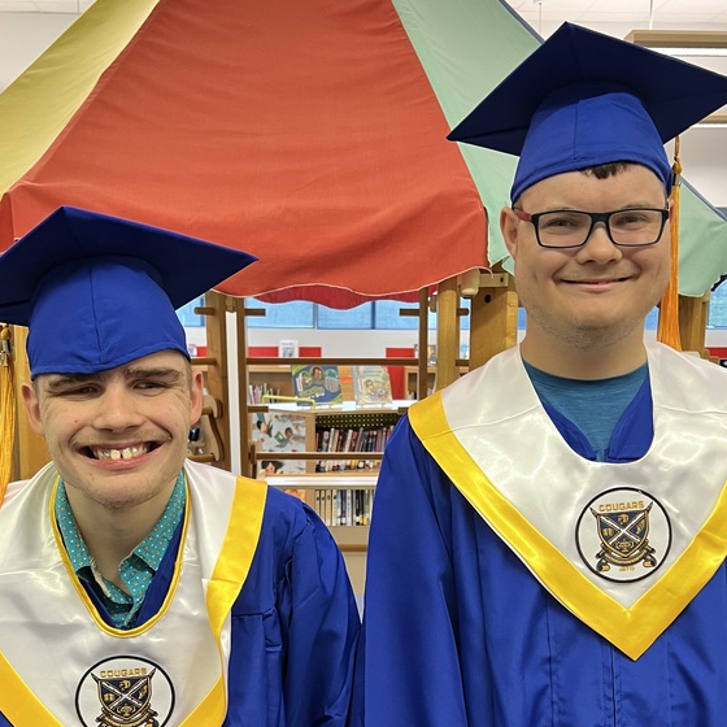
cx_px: 349
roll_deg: -1.6
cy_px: 495
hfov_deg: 40.0
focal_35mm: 42
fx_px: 998
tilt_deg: -11.3
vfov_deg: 39.5
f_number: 1.5
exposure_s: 1/60
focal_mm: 5.7
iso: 160
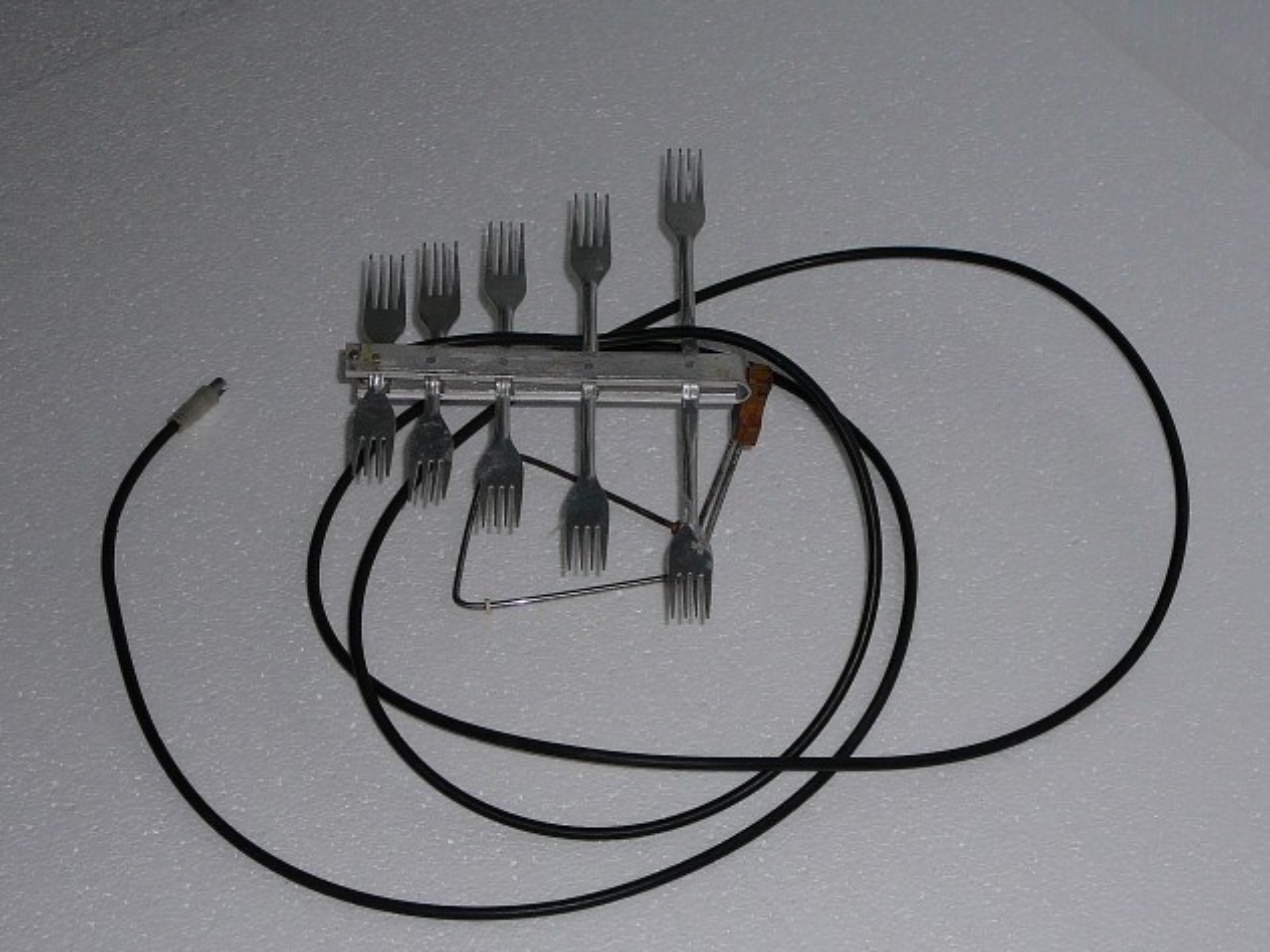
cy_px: 474
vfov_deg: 19.1
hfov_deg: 25.3
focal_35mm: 77
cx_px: 637
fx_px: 2825
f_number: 3.6
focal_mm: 9.1
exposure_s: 1/30
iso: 80
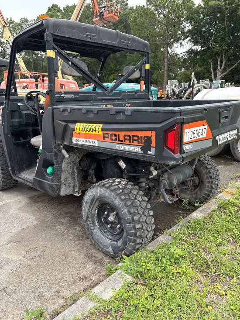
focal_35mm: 26
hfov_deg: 53.1
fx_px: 240
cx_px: 120
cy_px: 160
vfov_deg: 67.3
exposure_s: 1/475
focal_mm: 5.96
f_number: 1.6
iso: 50
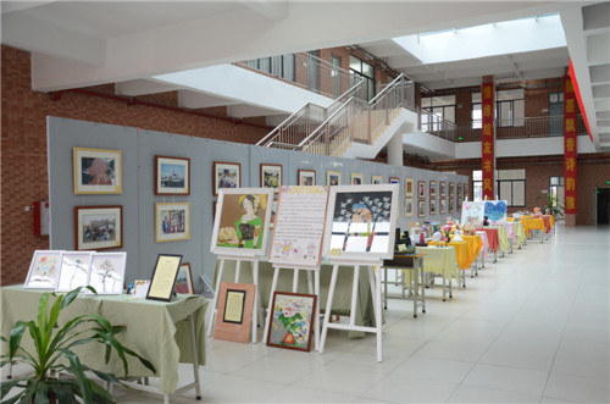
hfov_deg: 57.3
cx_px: 305
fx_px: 558
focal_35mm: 33
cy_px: 202
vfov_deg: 39.8
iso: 640
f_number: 5
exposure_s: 1/25
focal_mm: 22
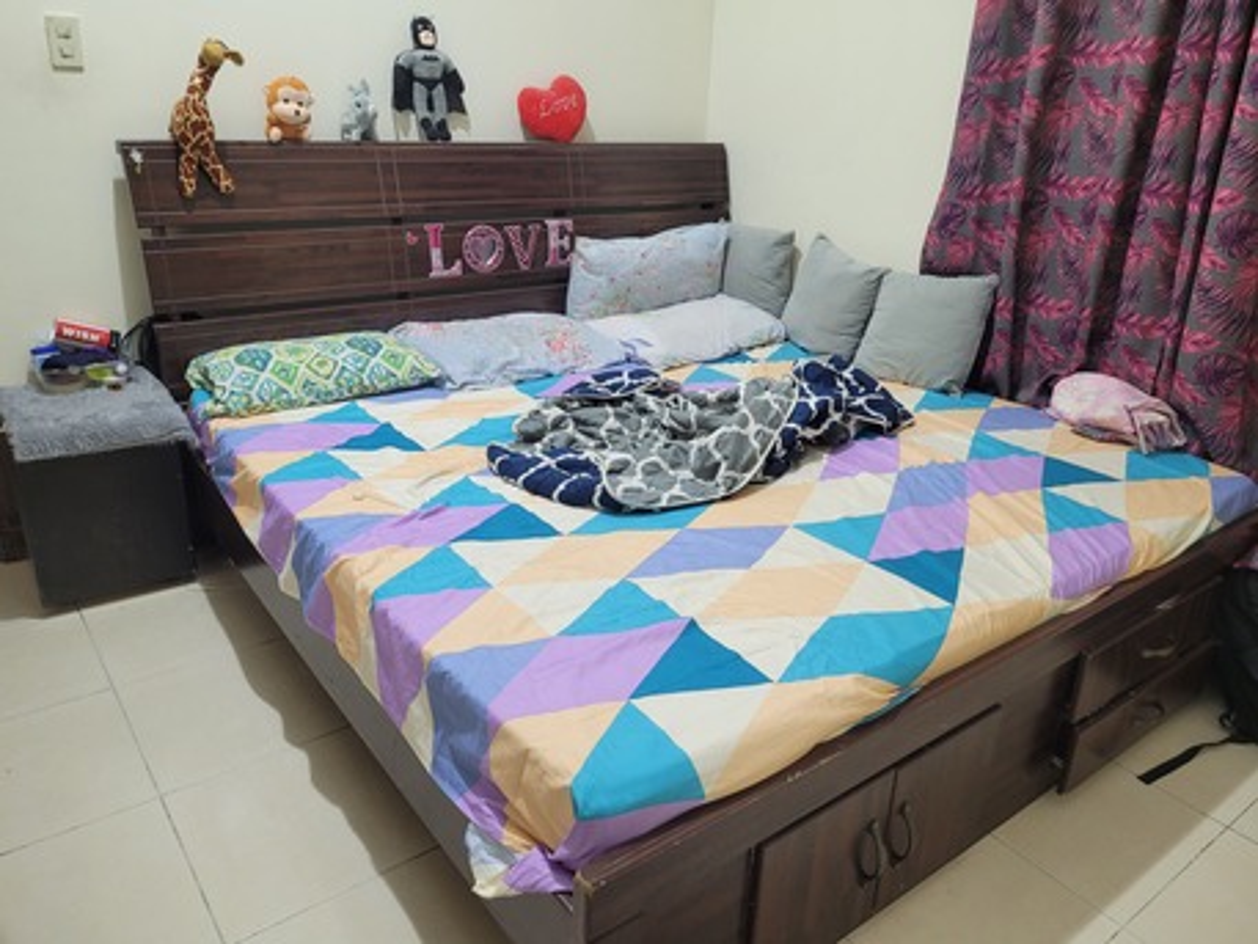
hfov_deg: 67.3
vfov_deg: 53.1
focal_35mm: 26
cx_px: 629
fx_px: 945
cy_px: 472
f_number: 1.8
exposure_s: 1/60
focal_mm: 5.4
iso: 200
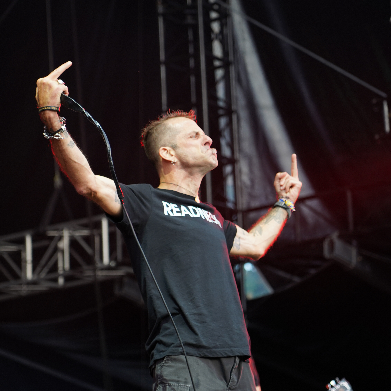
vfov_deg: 13.0
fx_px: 1712
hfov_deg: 13.0
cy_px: 195
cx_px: 199
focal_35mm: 134
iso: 500
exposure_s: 1/125
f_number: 4
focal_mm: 105
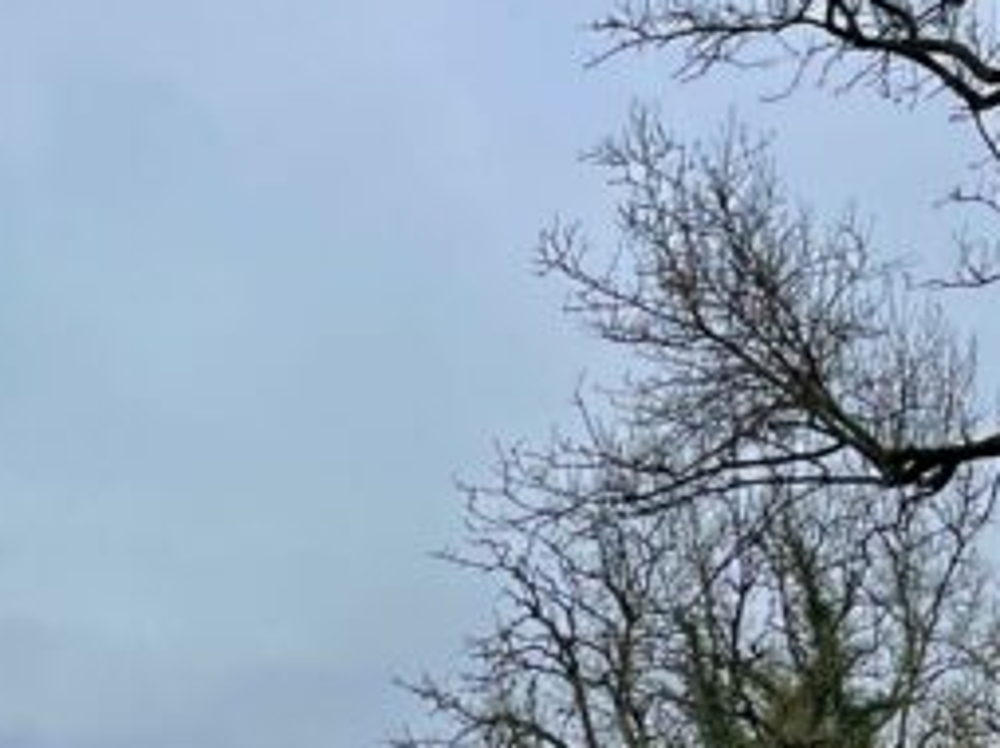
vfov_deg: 12.9
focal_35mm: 105
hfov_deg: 18.7
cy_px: 1279
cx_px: 508
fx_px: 3030
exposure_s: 1/858
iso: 50
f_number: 1.6
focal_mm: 5.1
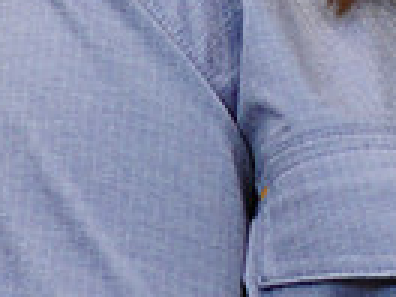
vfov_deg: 2.5
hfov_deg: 3.3
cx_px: 488
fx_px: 6854
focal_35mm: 599
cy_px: -465
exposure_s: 1/125
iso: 640
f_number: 4.2
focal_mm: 95
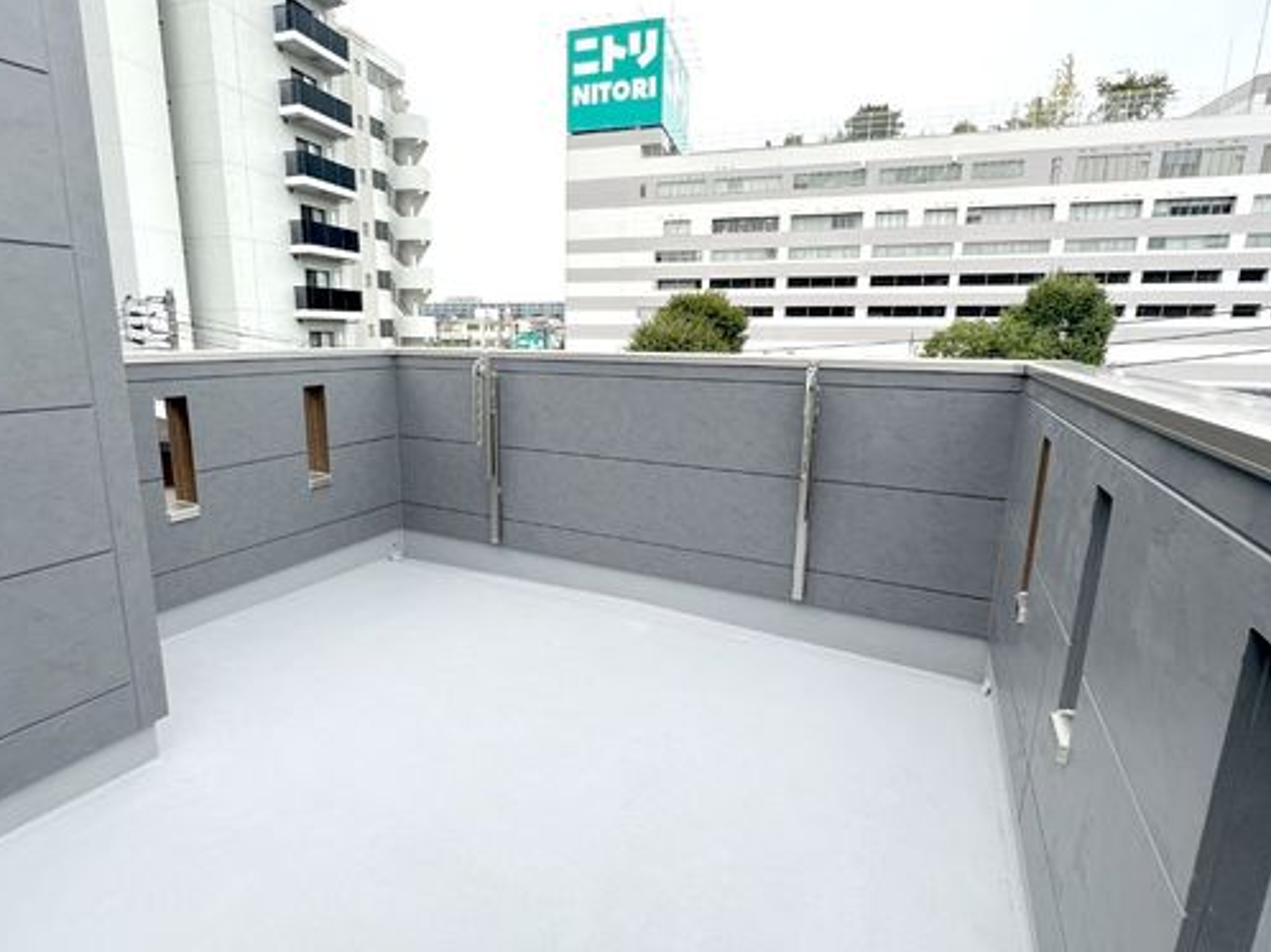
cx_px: 579
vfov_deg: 71.5
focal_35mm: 18
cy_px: 462
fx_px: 661
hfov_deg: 87.6
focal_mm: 2.22
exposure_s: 1/744
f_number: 2.2
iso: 40
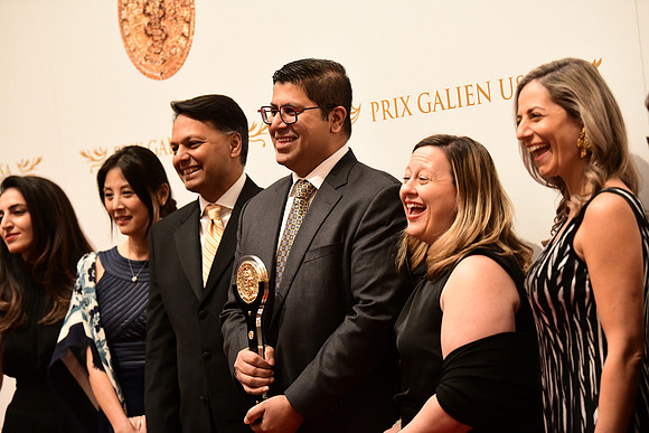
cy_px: 216
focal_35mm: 100
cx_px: 324
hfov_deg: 20.4
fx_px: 1803
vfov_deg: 13.7
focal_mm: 100
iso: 8000
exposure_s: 1/100
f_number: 2.8
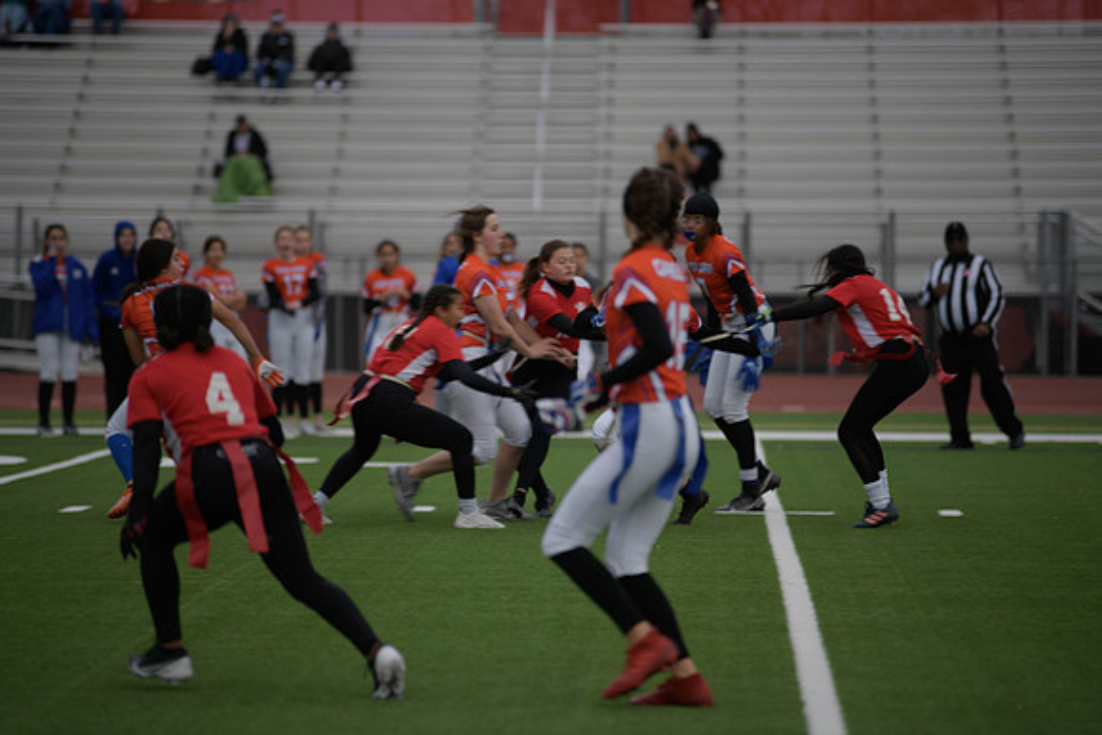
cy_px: 368
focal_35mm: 200
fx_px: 6123
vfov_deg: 6.9
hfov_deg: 10.3
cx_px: 551
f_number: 2.8
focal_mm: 200
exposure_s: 1/200
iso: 80
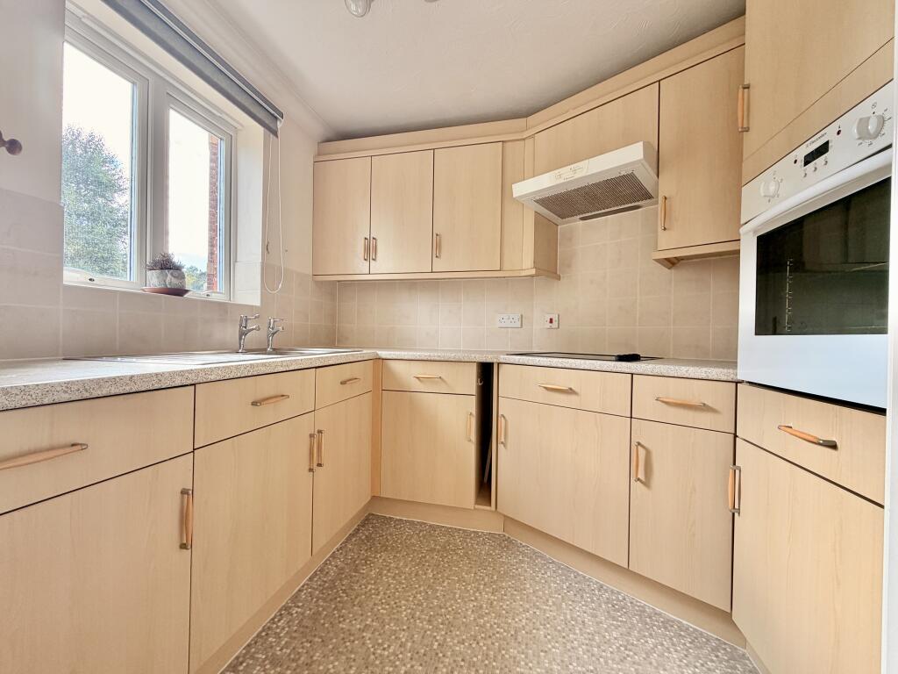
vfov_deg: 85.7
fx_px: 363
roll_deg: -0.2
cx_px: 449
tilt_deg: +1.2
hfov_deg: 102.1
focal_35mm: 14
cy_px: 337
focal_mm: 2.22
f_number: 2.2
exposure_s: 1/121
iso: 100
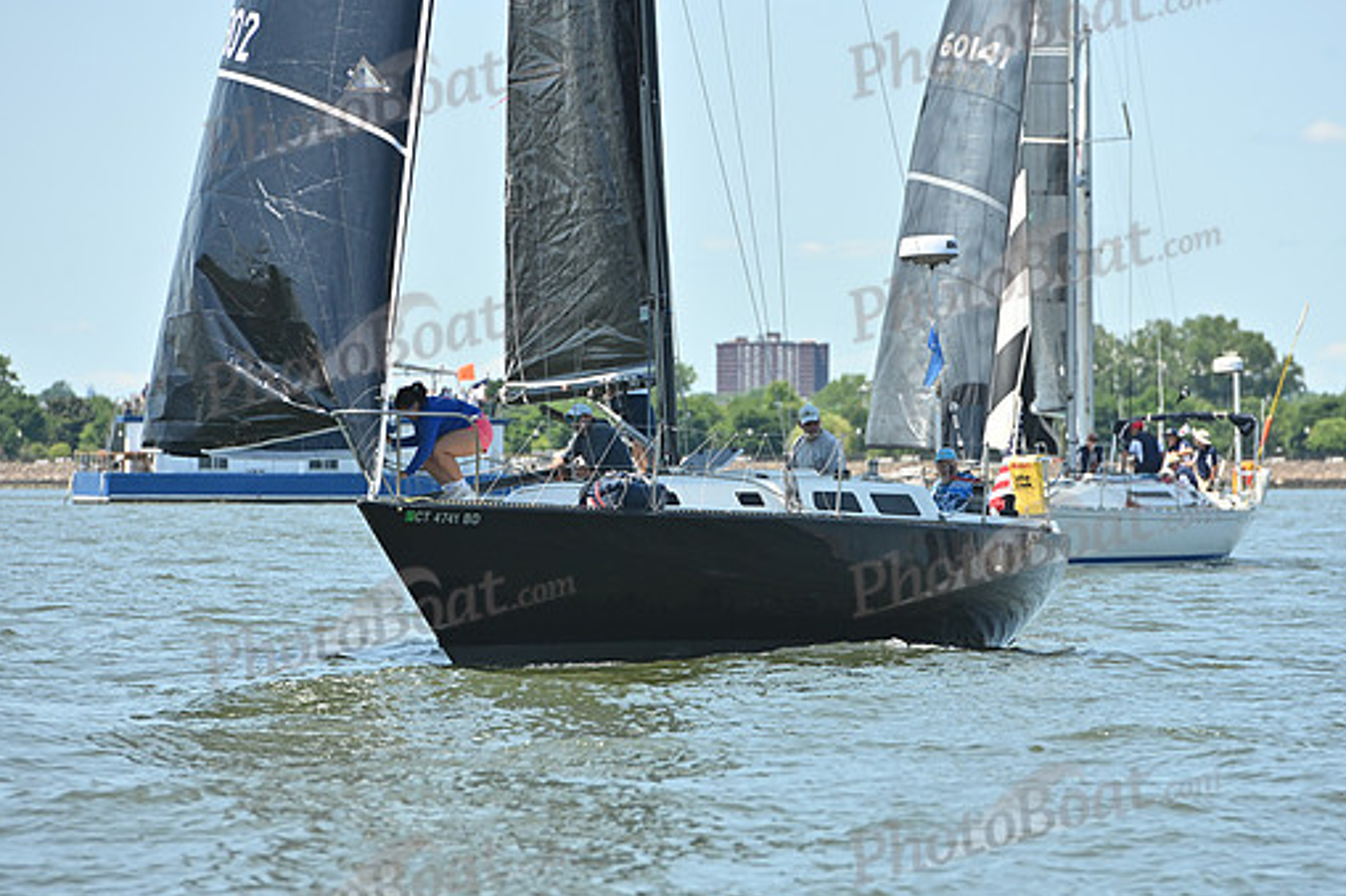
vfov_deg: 6.0
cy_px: 448
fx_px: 8521
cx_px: 714
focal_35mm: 228
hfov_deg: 9.0
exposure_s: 1/1600
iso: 320
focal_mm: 200
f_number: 6.3
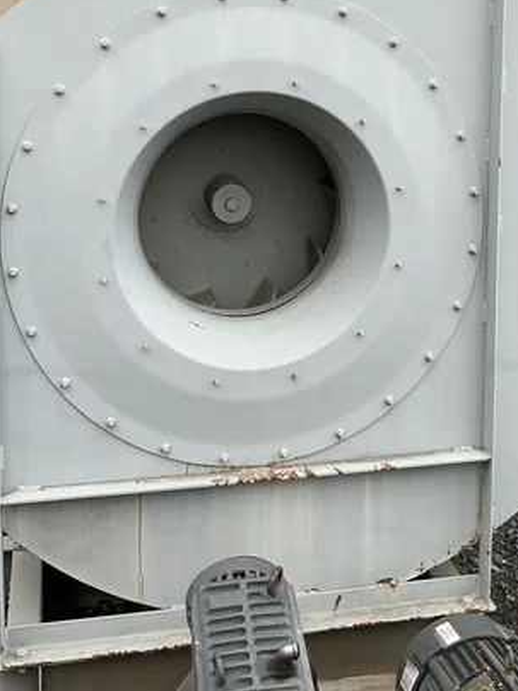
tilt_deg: -5.1
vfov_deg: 35.5
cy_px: 128
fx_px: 1038
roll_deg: -0.8
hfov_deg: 28.0
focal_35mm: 52
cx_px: 286
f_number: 1.8
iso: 25
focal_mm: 3
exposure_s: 1/435
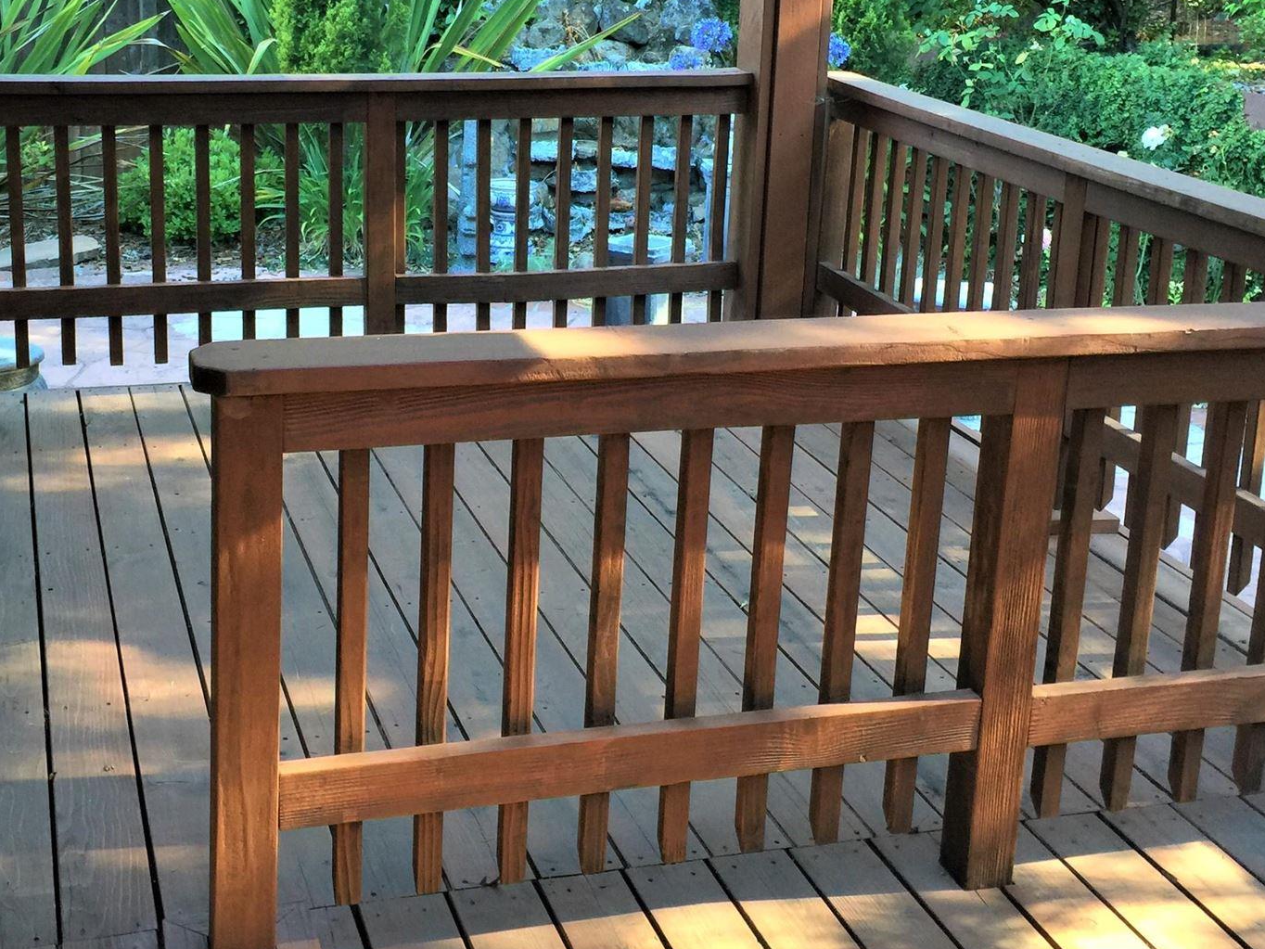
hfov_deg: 38.8
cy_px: 304
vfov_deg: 29.4
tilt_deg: -13.1
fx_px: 1791
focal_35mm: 49
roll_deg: -1.4
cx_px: 533
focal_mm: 4.15
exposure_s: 1/30
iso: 32
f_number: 2.2
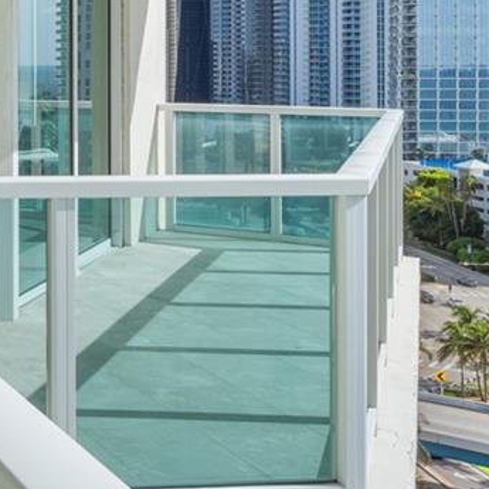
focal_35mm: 65
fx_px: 1038
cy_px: 48
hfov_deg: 21.2
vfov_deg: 25.7
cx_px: -292
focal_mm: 16.5
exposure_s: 1/80
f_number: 9
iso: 250
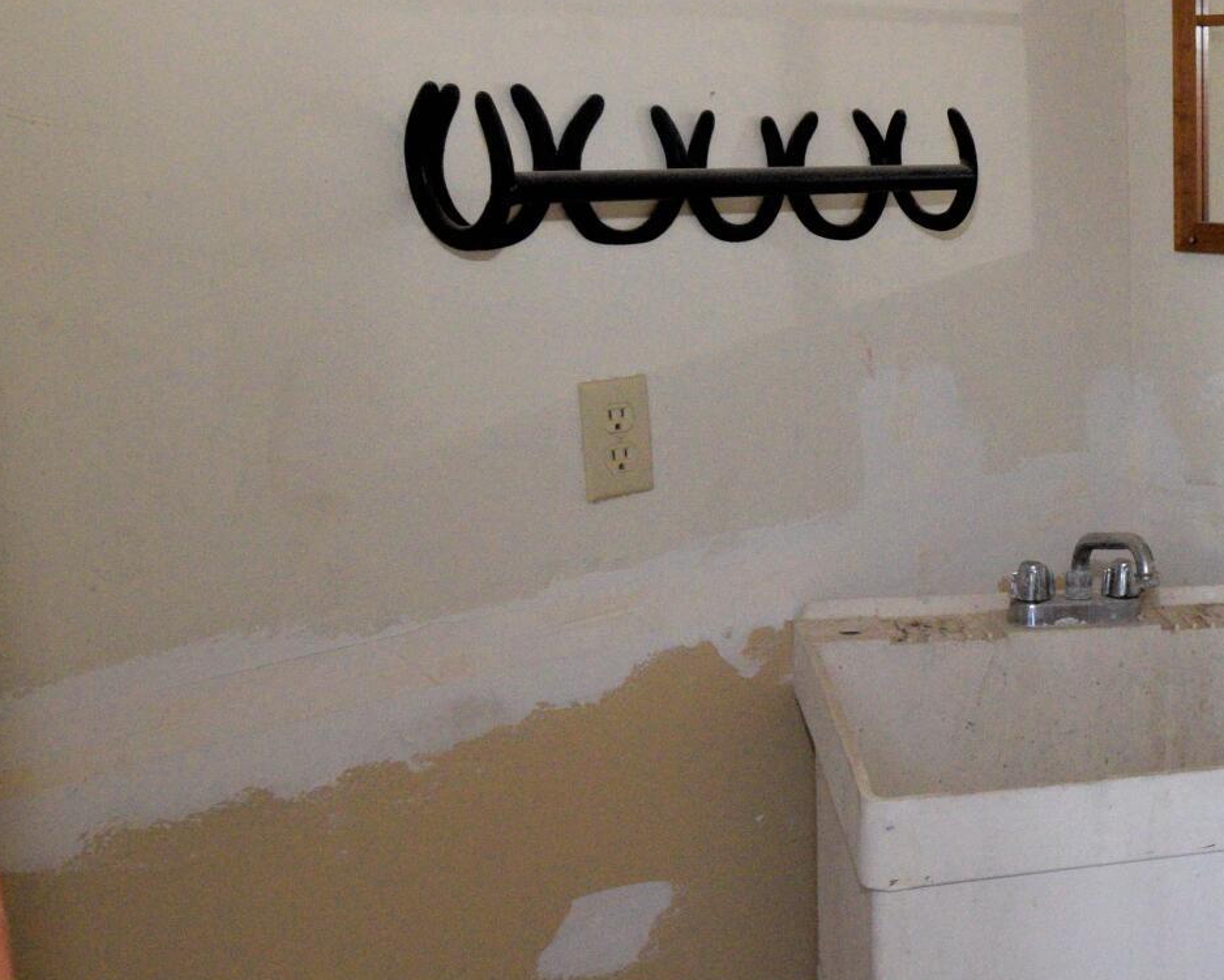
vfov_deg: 33.4
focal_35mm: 45
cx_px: 1437
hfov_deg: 34.0
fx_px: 1631
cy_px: 437
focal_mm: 10
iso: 1600
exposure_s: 1/60
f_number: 6.3
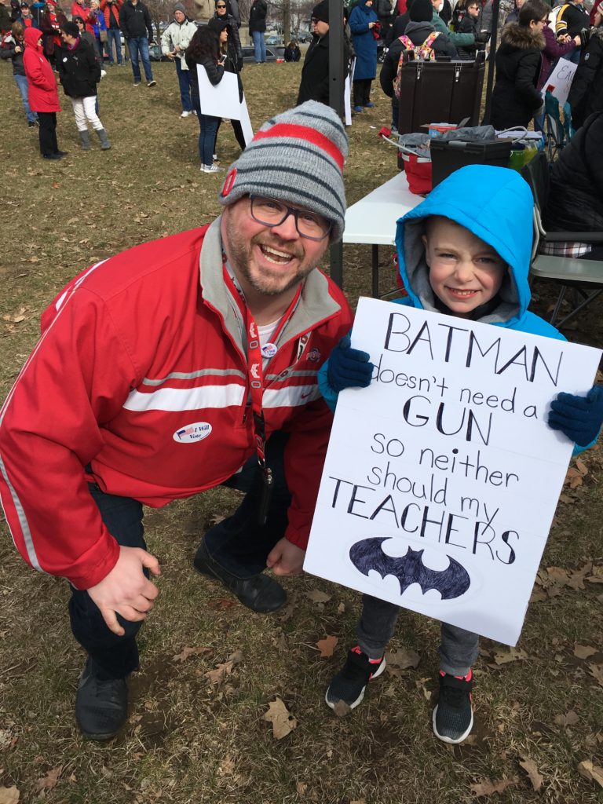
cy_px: 402
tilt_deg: -27.7
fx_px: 674
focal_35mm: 29
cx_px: 302
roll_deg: +0.2
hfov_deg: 48.2
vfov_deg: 61.7
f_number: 2.2
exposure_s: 1/1603
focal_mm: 4.15
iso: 25
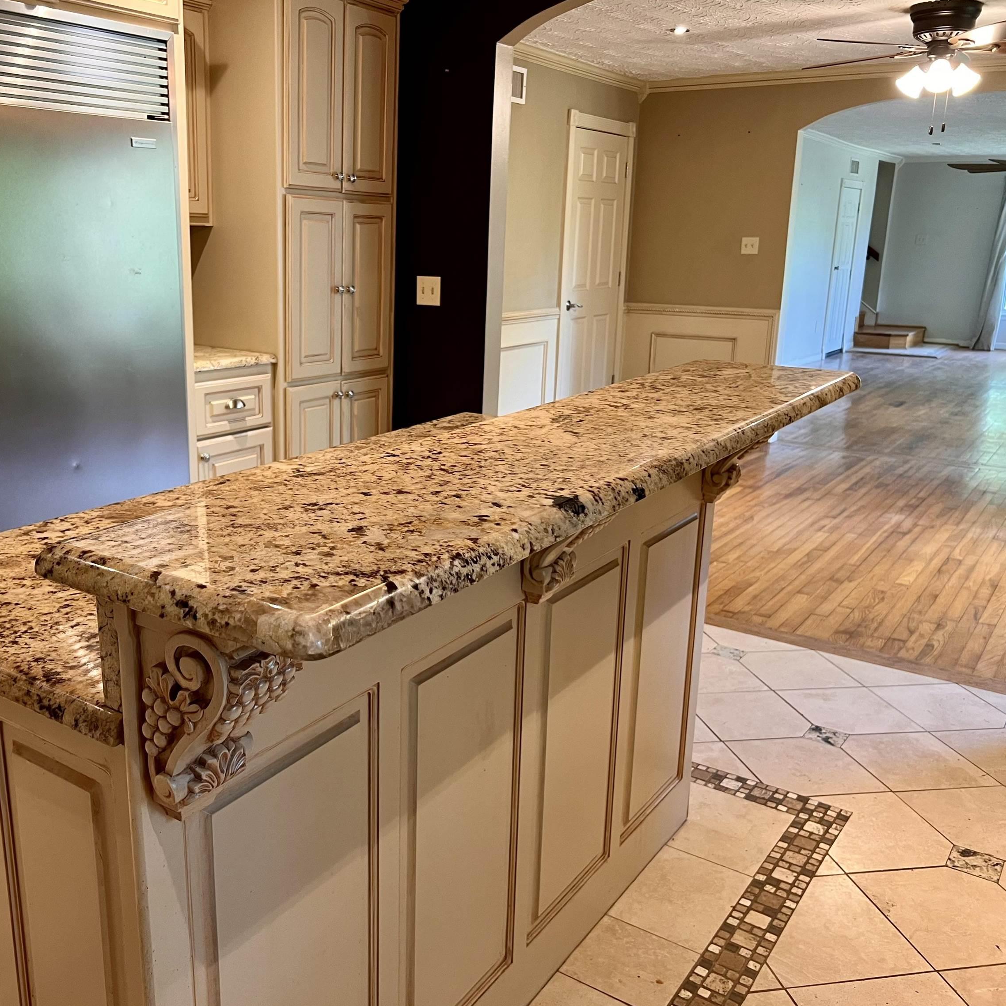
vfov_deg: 52.5
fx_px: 1019
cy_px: 501
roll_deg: -0.6
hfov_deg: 52.2
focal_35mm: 31
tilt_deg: -14.8
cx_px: 400
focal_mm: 5.7
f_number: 1.5
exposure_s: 1/60
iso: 160
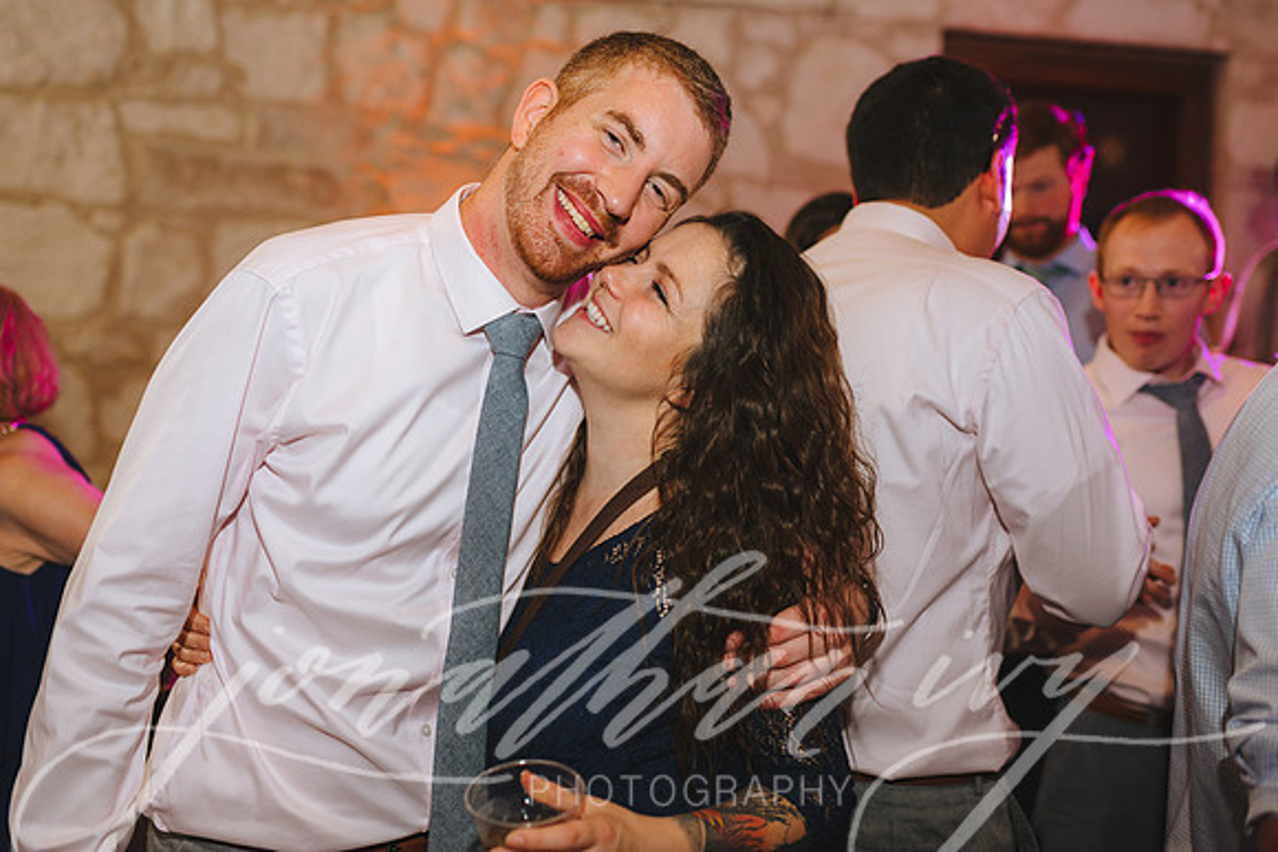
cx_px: 639
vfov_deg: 37.9
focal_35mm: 35
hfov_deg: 54.4
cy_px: 426
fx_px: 1243
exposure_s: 1/200
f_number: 2.5
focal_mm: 35
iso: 800
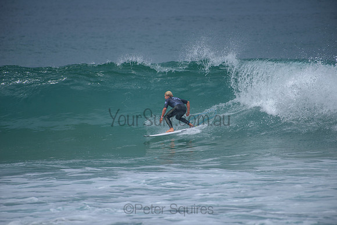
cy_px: 112
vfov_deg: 2.8
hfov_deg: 4.1
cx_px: 168
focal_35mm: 500
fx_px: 4681
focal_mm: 500
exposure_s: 1/2000
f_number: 5.6
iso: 200
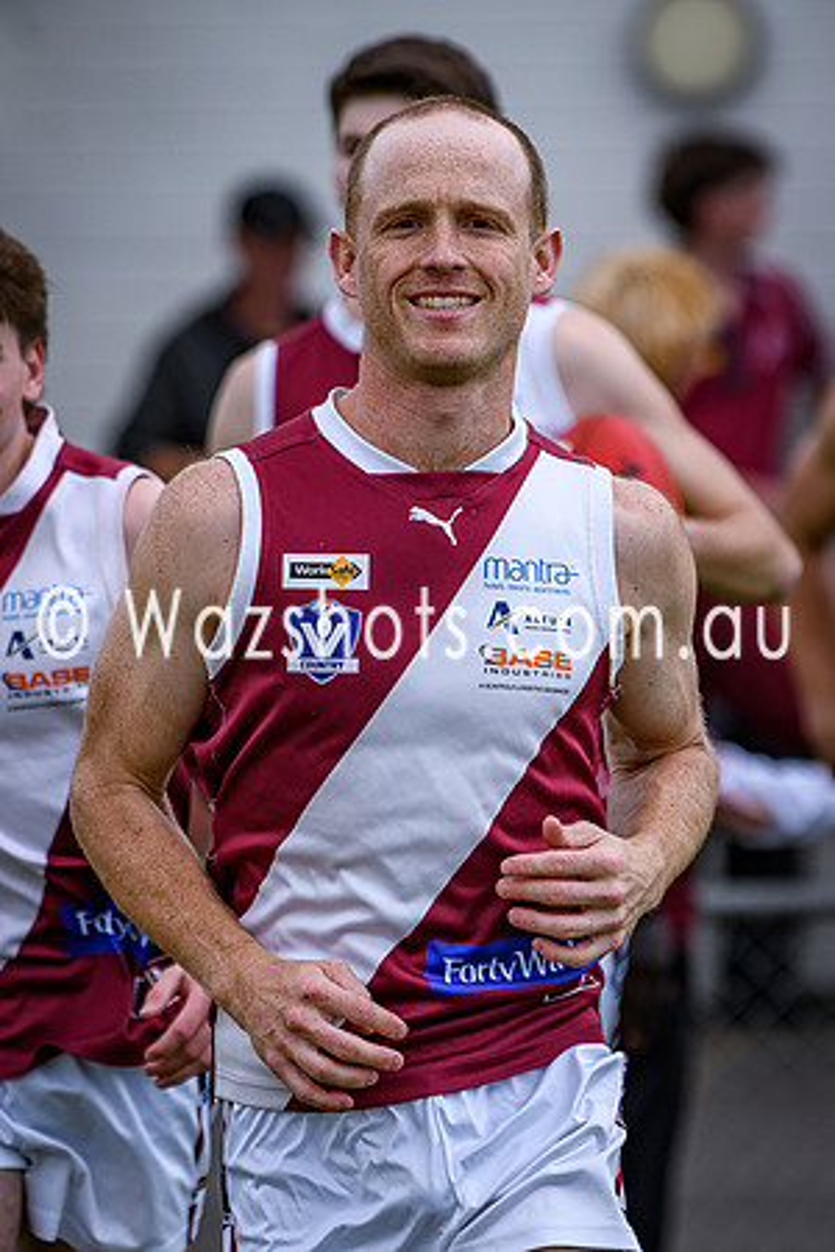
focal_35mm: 504
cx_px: 452
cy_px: 696
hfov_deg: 2.7
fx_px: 17532
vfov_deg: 4.1
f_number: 2.8
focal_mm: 170
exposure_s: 1/1600
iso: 180
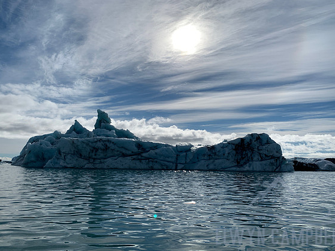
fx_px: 261
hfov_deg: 65.3
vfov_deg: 51.3
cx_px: 173
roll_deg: -0.9
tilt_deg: +6.2
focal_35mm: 27
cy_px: 126
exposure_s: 1/13333
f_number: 1.8
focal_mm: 4.25
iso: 25
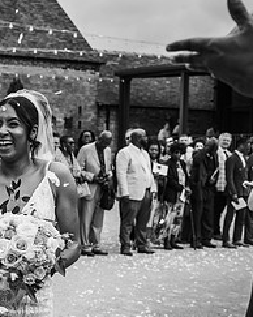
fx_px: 881
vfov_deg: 20.3
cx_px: -53
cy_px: 214
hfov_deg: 15.7
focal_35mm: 94
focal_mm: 42
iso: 250
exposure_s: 1/1000
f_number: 5
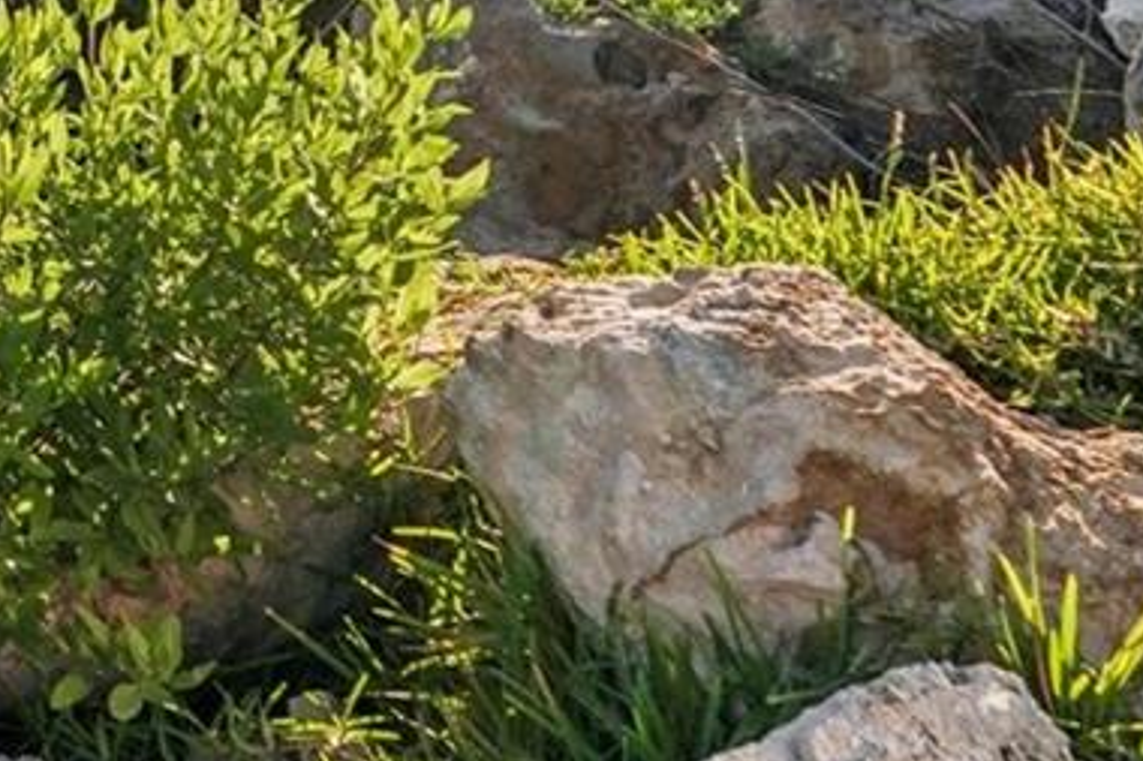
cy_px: -517
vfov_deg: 15.2
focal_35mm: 80
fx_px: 2539
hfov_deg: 20.6
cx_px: -701
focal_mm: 19
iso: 400
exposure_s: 1/1000
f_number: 8
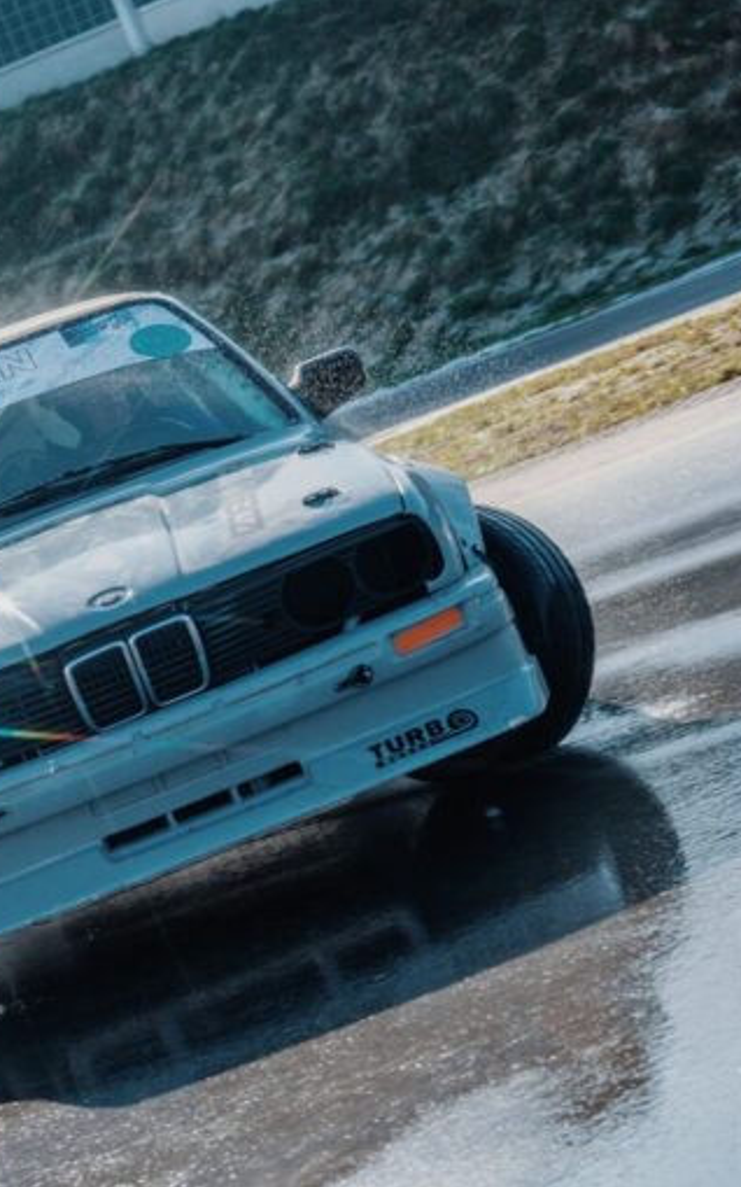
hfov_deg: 10.3
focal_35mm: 127
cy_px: 592
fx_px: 4097
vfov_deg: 16.5
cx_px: 77
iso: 100
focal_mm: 55
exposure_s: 1/1250
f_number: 5
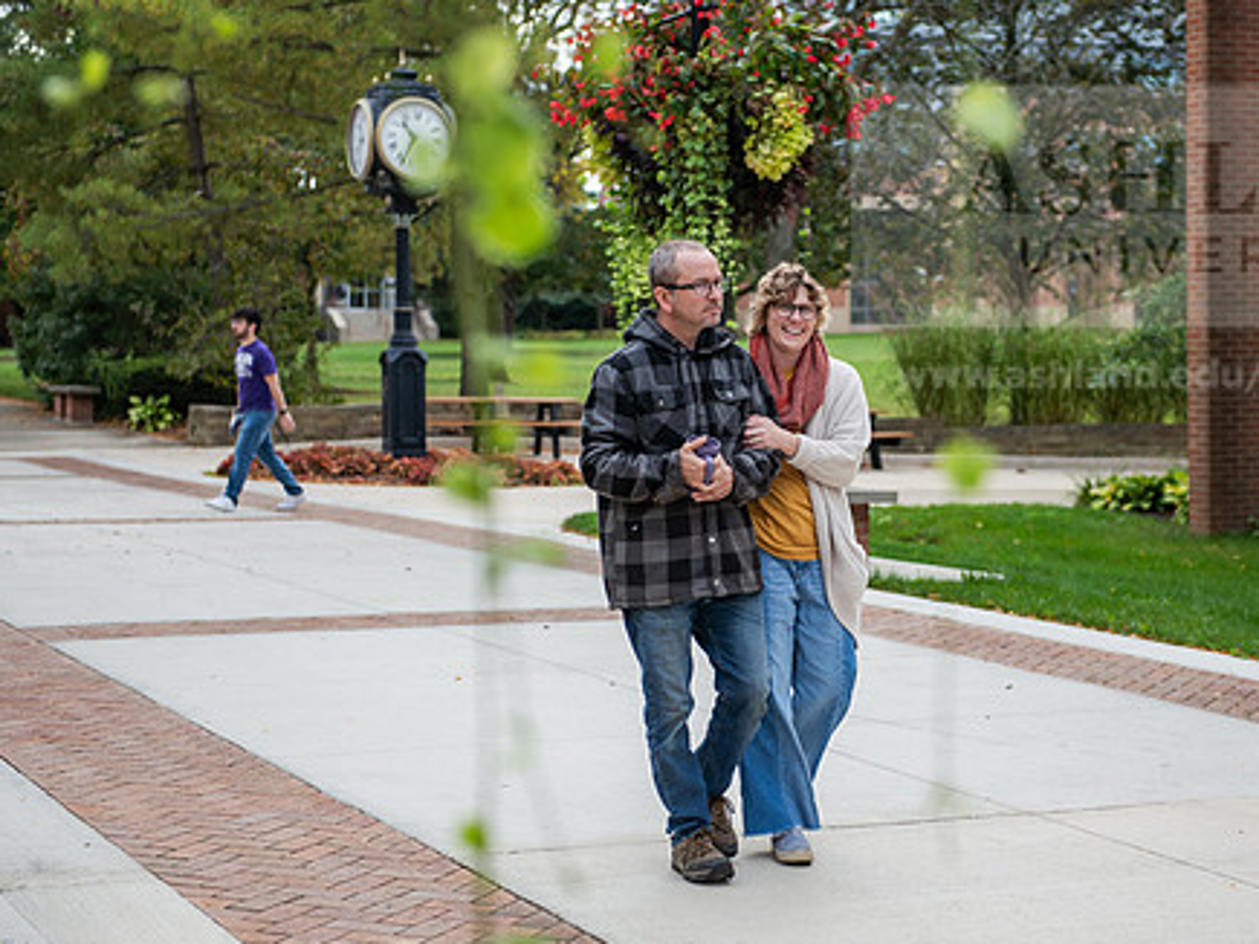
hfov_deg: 25.3
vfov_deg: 19.1
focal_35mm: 77
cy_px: 436
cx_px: 764
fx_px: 2800
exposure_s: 1/400
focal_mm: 60
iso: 64
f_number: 3.2
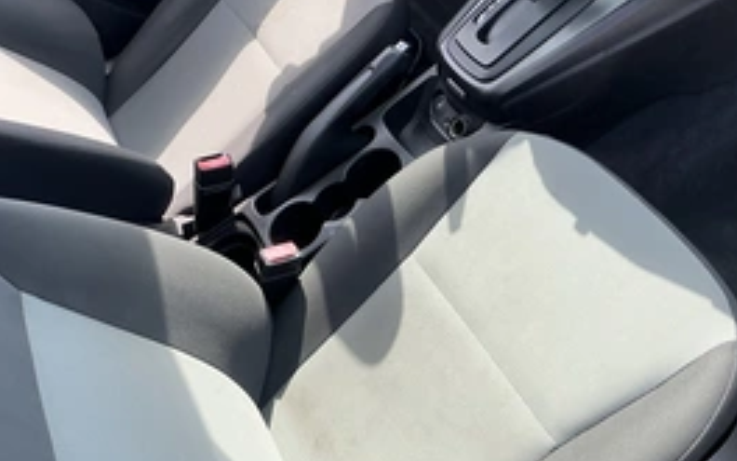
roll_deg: +39.0
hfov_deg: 43.9
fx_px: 904
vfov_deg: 28.6
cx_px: 265
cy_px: 246
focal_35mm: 45
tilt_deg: -43.0
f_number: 1.8
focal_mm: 3
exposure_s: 1/243
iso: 20
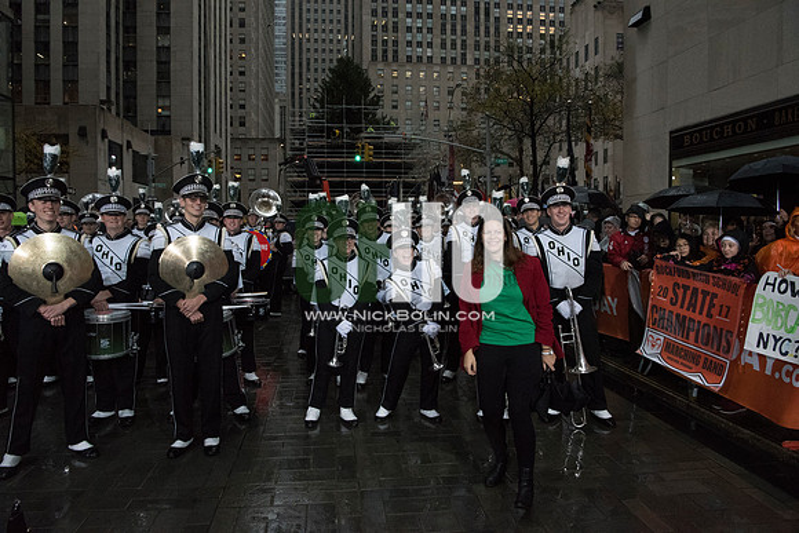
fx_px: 533
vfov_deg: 53.2
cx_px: 400
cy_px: 266
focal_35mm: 24
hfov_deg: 73.7
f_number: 13
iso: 10000
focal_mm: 24
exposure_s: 1/640
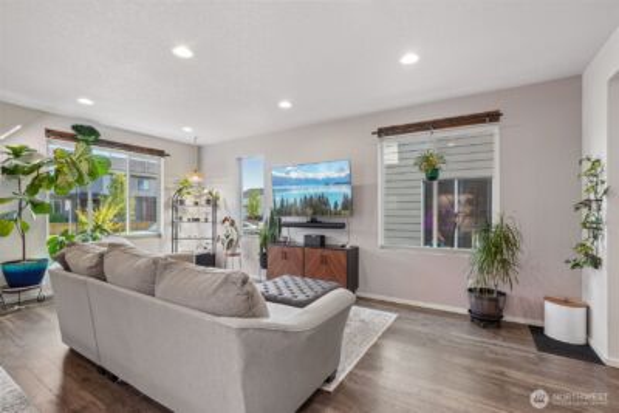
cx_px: 310
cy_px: 206
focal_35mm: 16
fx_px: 275
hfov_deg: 96.7
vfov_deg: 73.8
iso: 400
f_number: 8
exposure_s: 1/25
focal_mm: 16
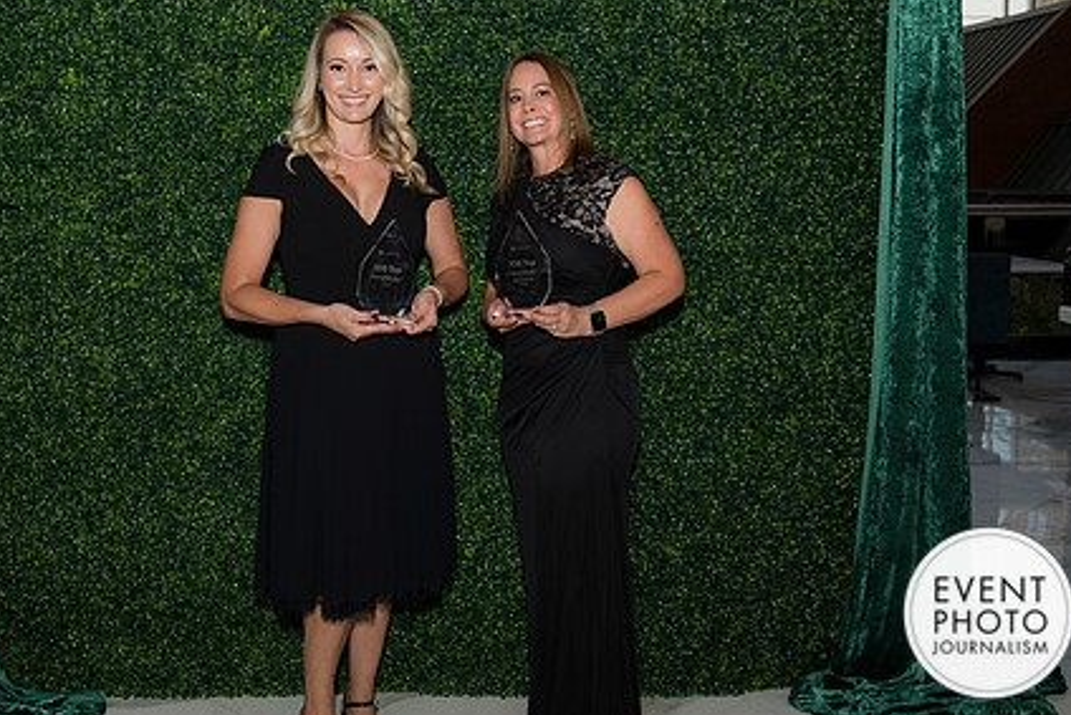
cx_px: 427
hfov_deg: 46.4
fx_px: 1240
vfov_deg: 32.1
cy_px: 292
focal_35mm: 42
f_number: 5
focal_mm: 30.5
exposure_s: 1/160
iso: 500
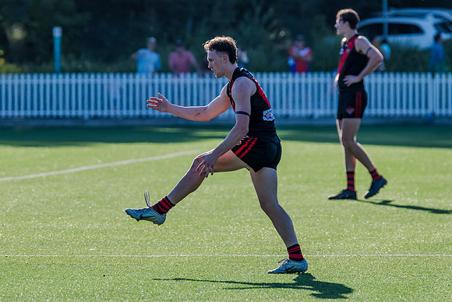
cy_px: 154
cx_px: 188
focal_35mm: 499
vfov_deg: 2.8
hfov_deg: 4.1
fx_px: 6266
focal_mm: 420
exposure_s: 1/1600
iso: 800
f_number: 8
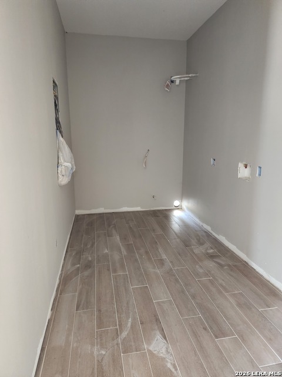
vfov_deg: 73.9
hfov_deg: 58.9
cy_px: 188
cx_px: 141
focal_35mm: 23
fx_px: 250
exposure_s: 1/30
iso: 640
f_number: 1.8
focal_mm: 6.4
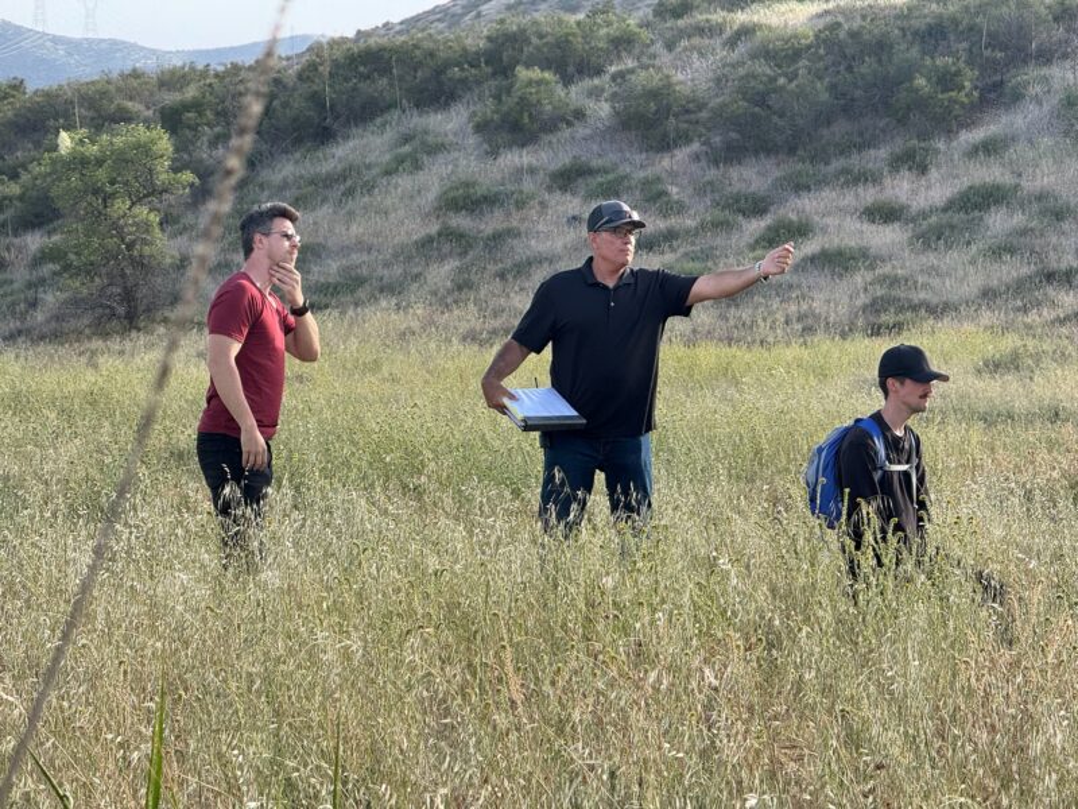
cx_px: 539
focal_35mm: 120
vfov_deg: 12.3
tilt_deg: -4.6
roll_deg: -0.3
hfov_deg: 16.4
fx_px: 3737
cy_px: 404
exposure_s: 1/253
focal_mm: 15.66
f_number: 2.8
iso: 50
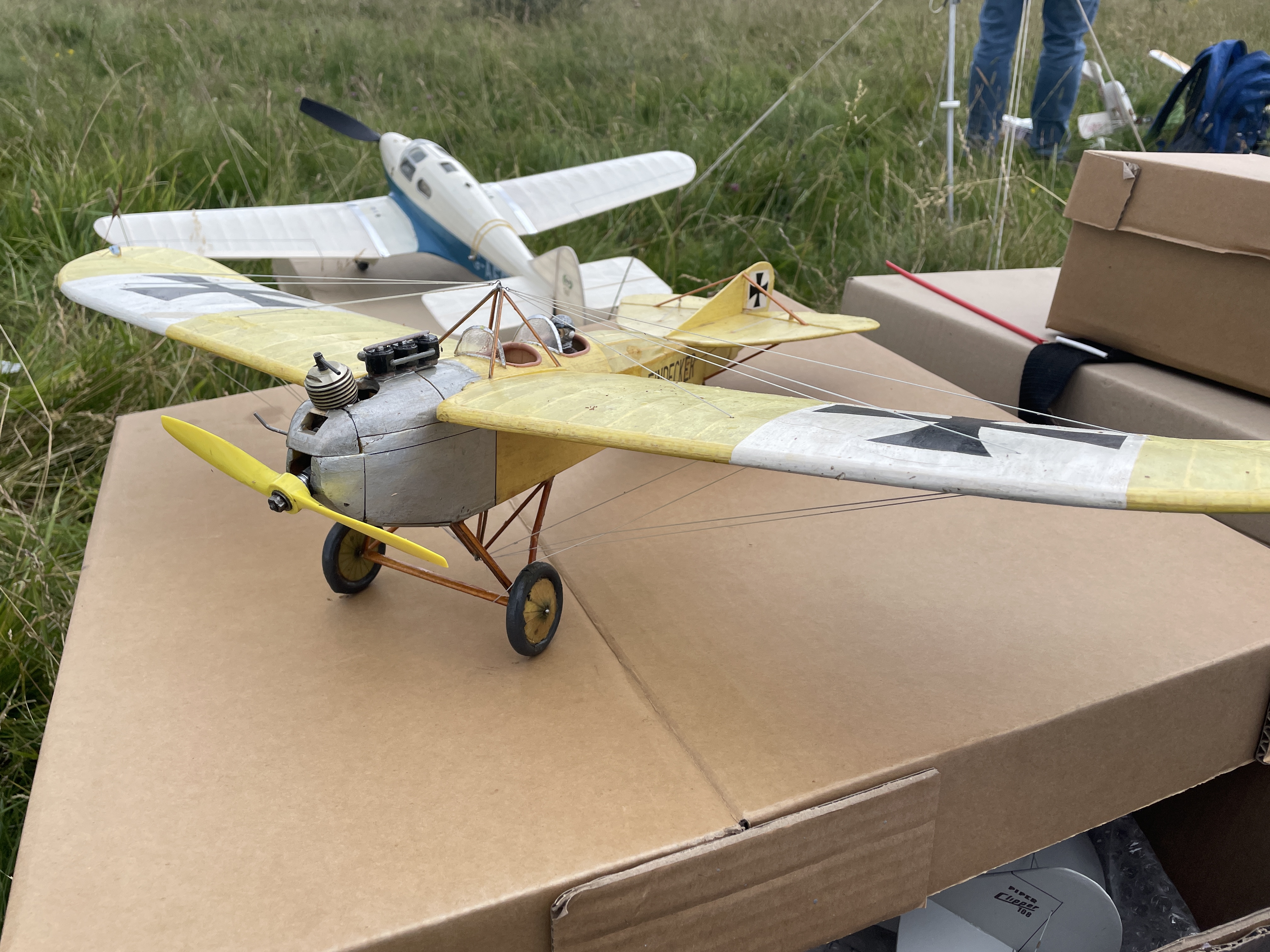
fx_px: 954
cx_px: 635
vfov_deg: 53.1
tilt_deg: -27.3
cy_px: 476
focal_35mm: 26
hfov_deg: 67.3
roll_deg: -1.8
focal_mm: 4.2
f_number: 1.6
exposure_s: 1/2257
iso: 32
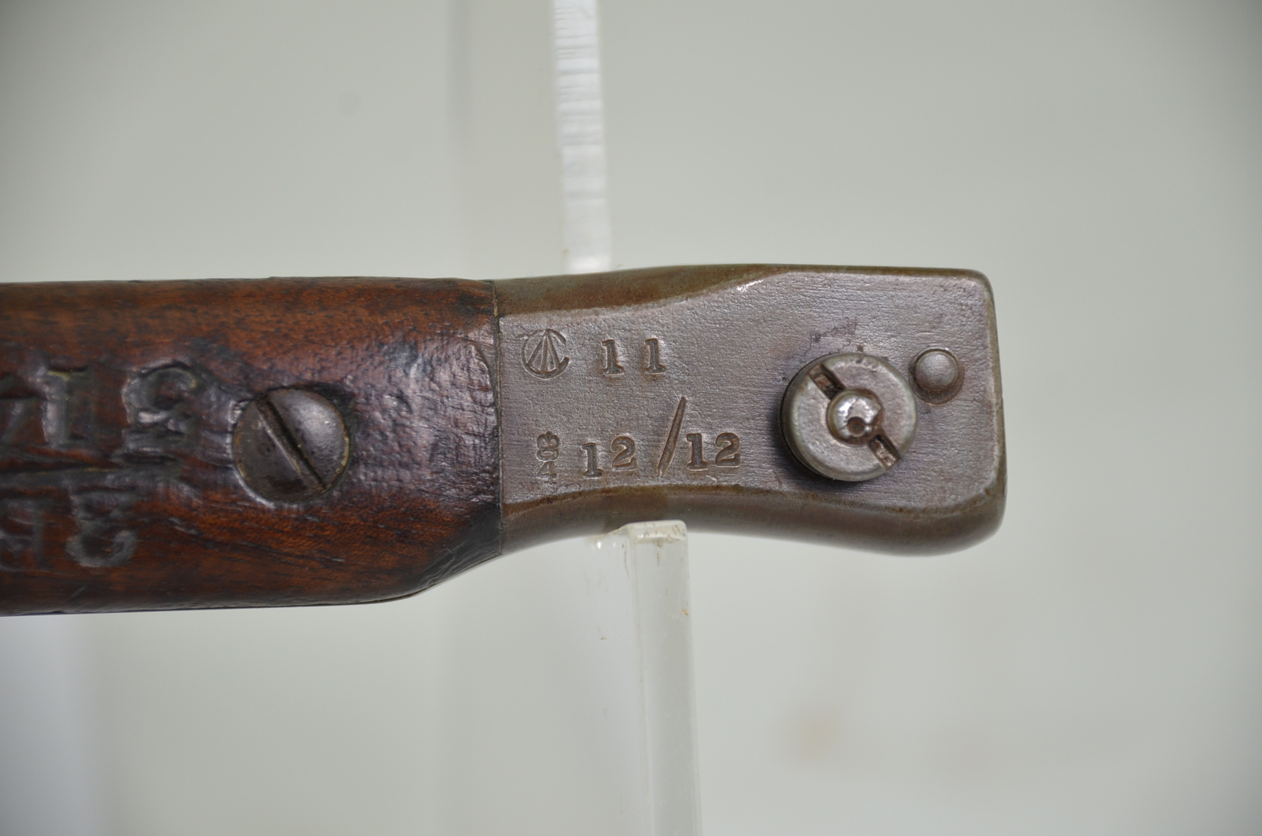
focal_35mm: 202
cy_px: 418
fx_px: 7084
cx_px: 631
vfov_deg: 6.8
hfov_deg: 10.2
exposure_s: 1/250
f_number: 5.6
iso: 560
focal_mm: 135
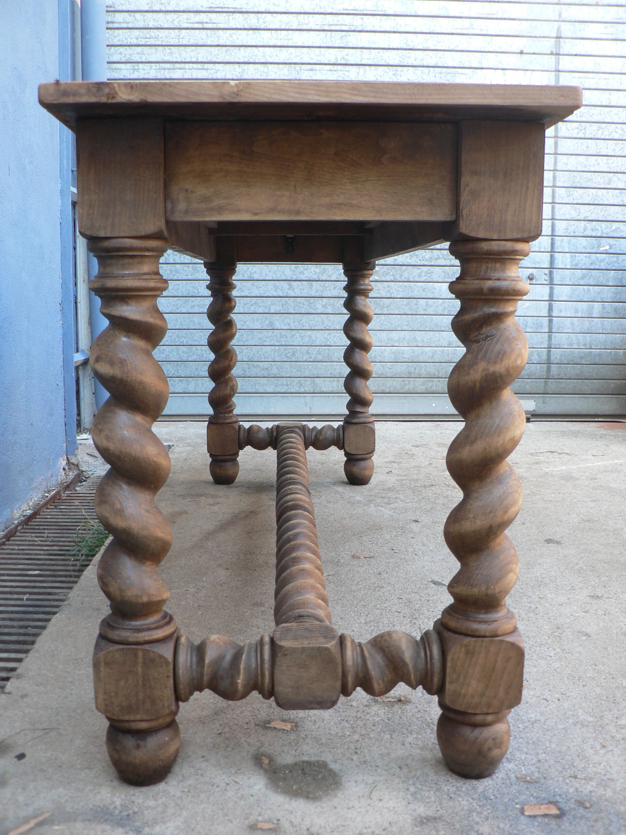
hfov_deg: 39.7
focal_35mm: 36
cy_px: 418
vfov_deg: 51.4
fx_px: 868
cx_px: 313
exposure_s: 1/30
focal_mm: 6
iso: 80
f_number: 2.8
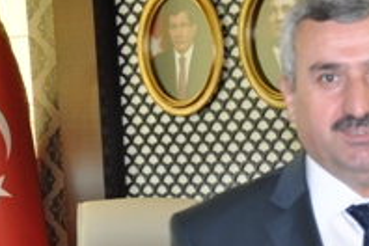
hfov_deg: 15.0
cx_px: 561
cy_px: 247
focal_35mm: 126
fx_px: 1291
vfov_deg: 10.8
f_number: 4
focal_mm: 26
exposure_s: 1/60
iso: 800
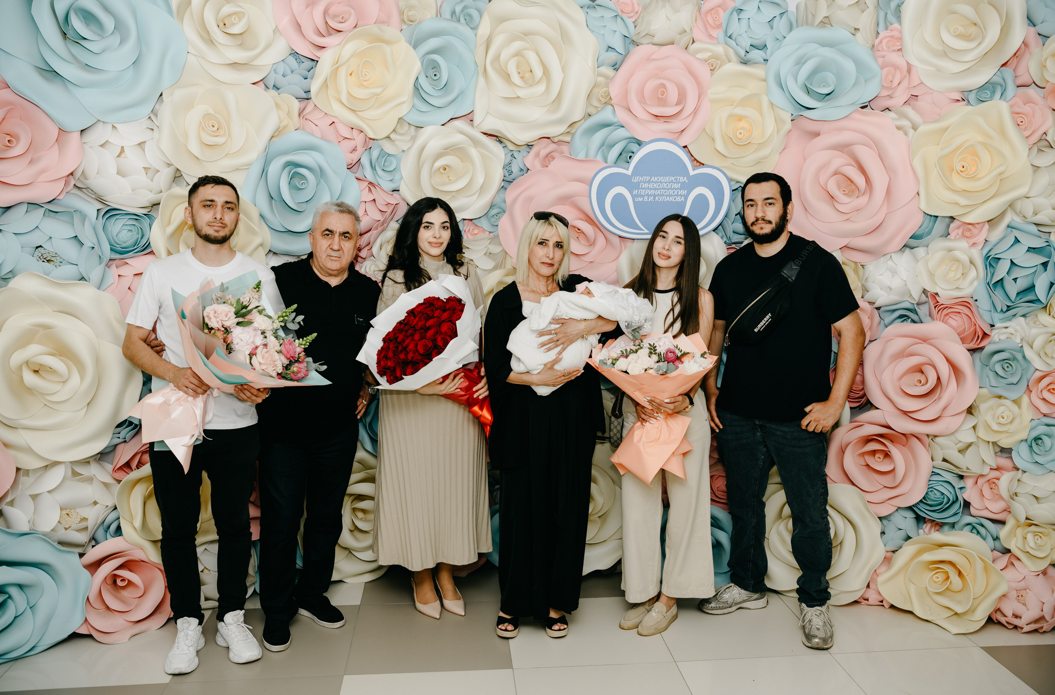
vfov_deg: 40.7
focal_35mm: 32
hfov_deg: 58.8
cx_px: 544
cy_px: 345
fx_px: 937
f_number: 4.5
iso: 100
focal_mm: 31
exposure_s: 1/160
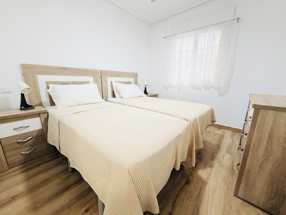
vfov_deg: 85.7
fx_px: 116
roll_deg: -0.4
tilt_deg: -13.3
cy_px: 108
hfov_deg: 102.1
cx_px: 143
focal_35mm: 14
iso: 320
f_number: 2.2
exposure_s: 1/100
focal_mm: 2.22
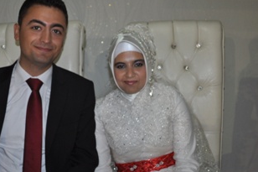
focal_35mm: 48
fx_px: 344
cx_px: 91
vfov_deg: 28.0
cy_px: 104
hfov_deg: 40.7
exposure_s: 1/60
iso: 640
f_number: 3.8
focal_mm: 22
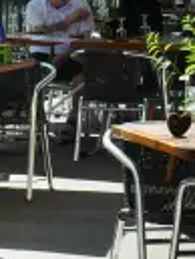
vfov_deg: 8.5
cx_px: -233
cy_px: 11
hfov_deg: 6.2
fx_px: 1740
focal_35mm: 232
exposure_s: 1/250
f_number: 5.3
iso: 200
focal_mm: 25
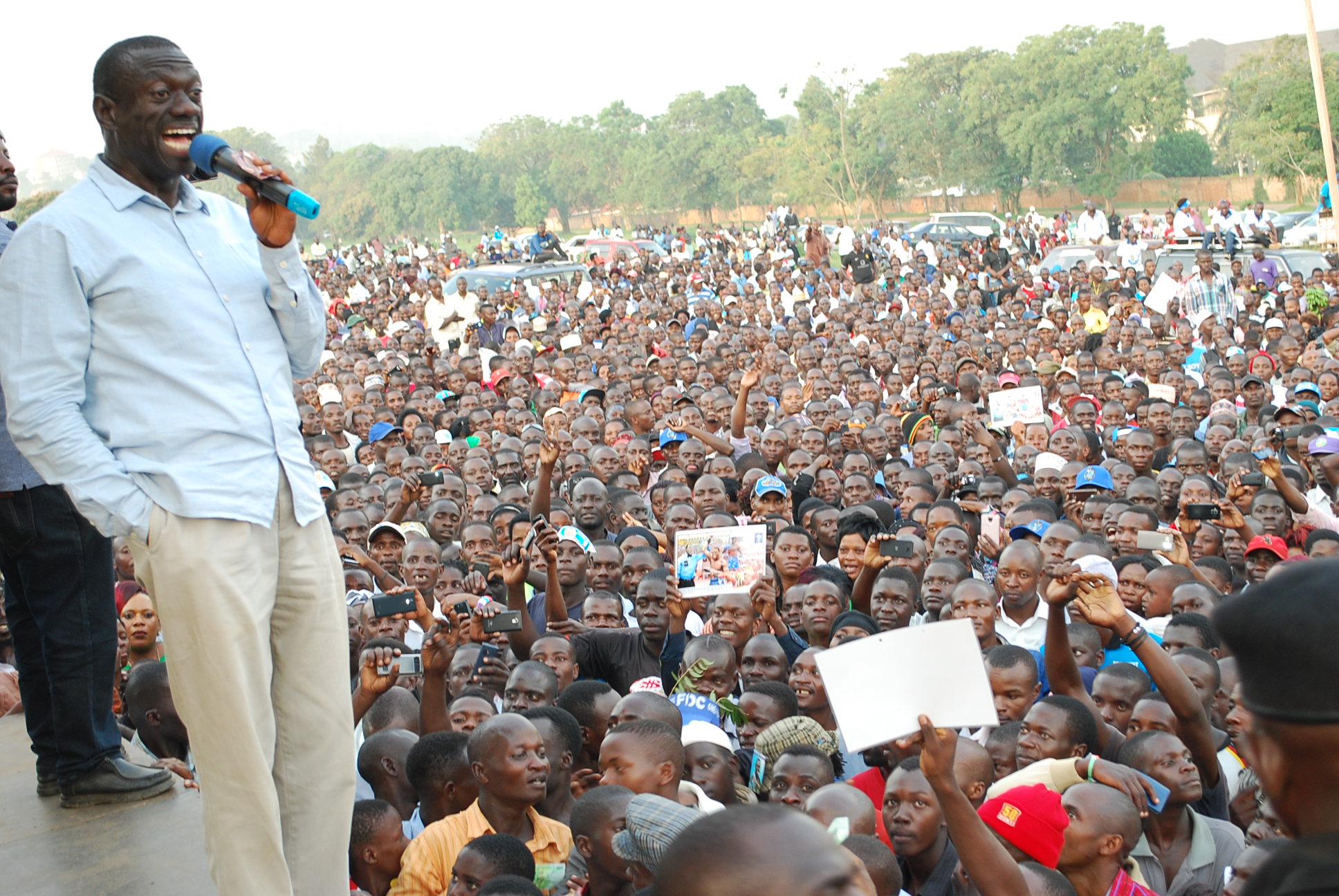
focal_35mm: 60
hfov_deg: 33.4
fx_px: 2234
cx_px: 670
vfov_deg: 22.7
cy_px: 448
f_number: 5.3
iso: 400
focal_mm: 40
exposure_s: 1/60
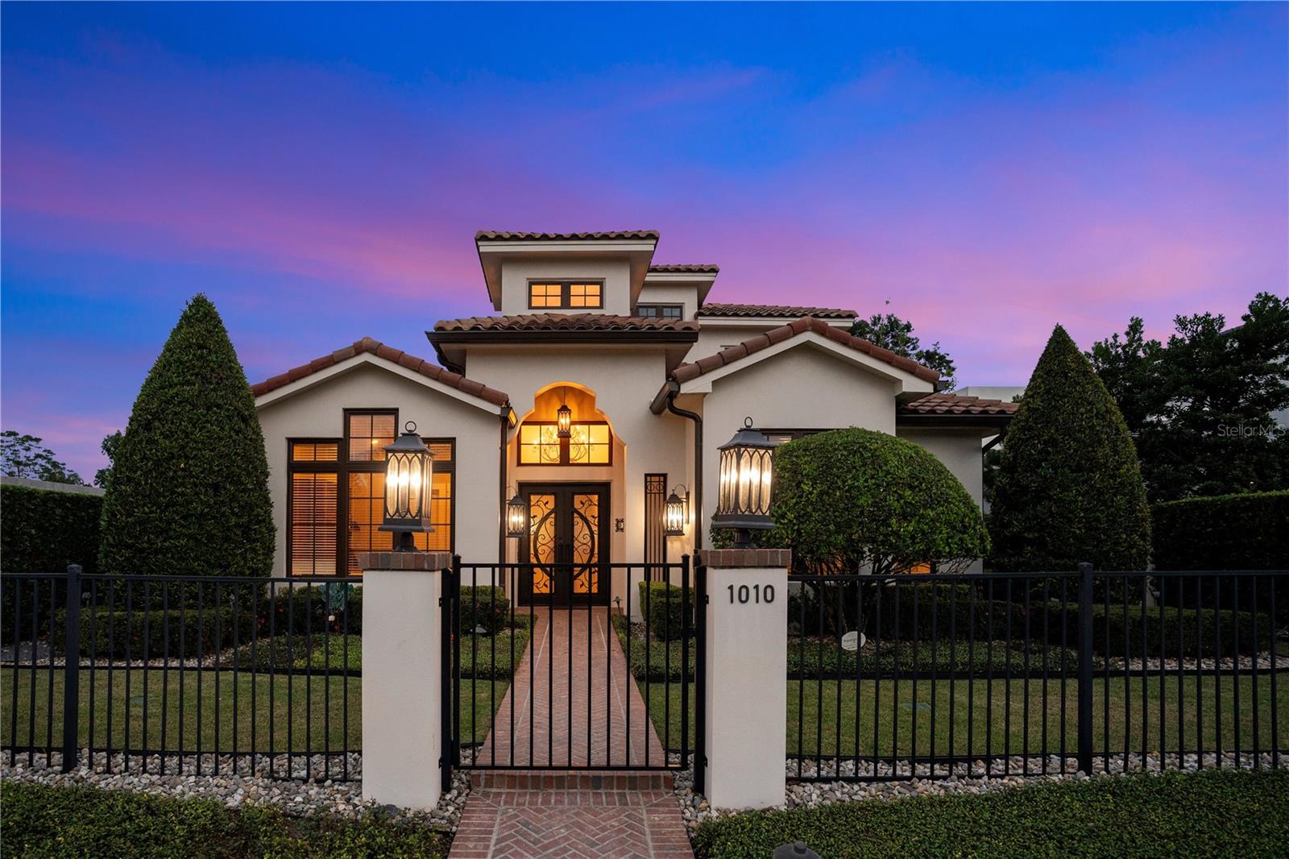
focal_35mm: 16
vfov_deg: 73.7
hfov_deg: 96.7
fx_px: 573
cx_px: 644
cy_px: 430
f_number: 4
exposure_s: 1/160
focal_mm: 16
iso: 1250
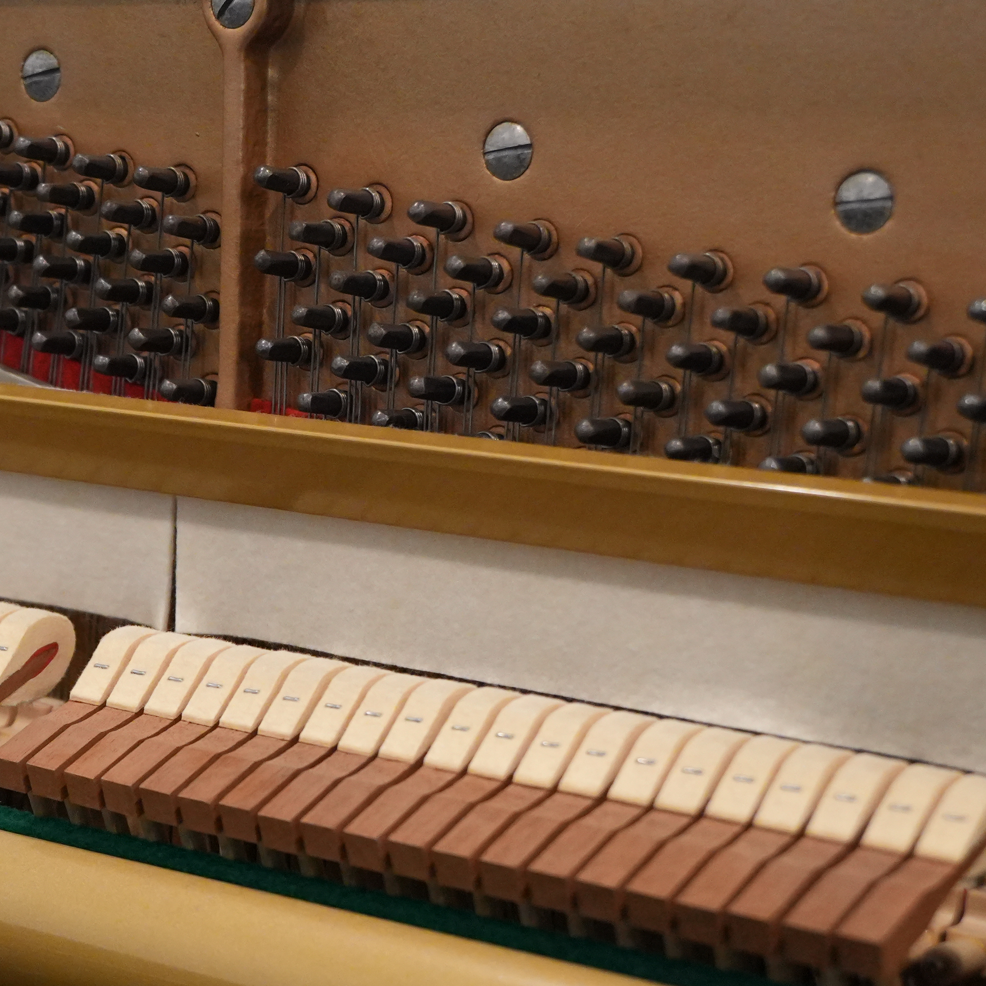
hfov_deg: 19.0
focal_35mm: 89
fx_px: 2871
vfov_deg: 19.4
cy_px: 697
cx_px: 6
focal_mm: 27
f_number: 2.8
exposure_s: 1/160
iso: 2500
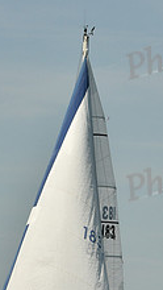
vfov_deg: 4.9
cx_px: 58
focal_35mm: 441
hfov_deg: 2.8
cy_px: 254
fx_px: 3383
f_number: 9
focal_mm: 160
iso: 320
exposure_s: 1/1600
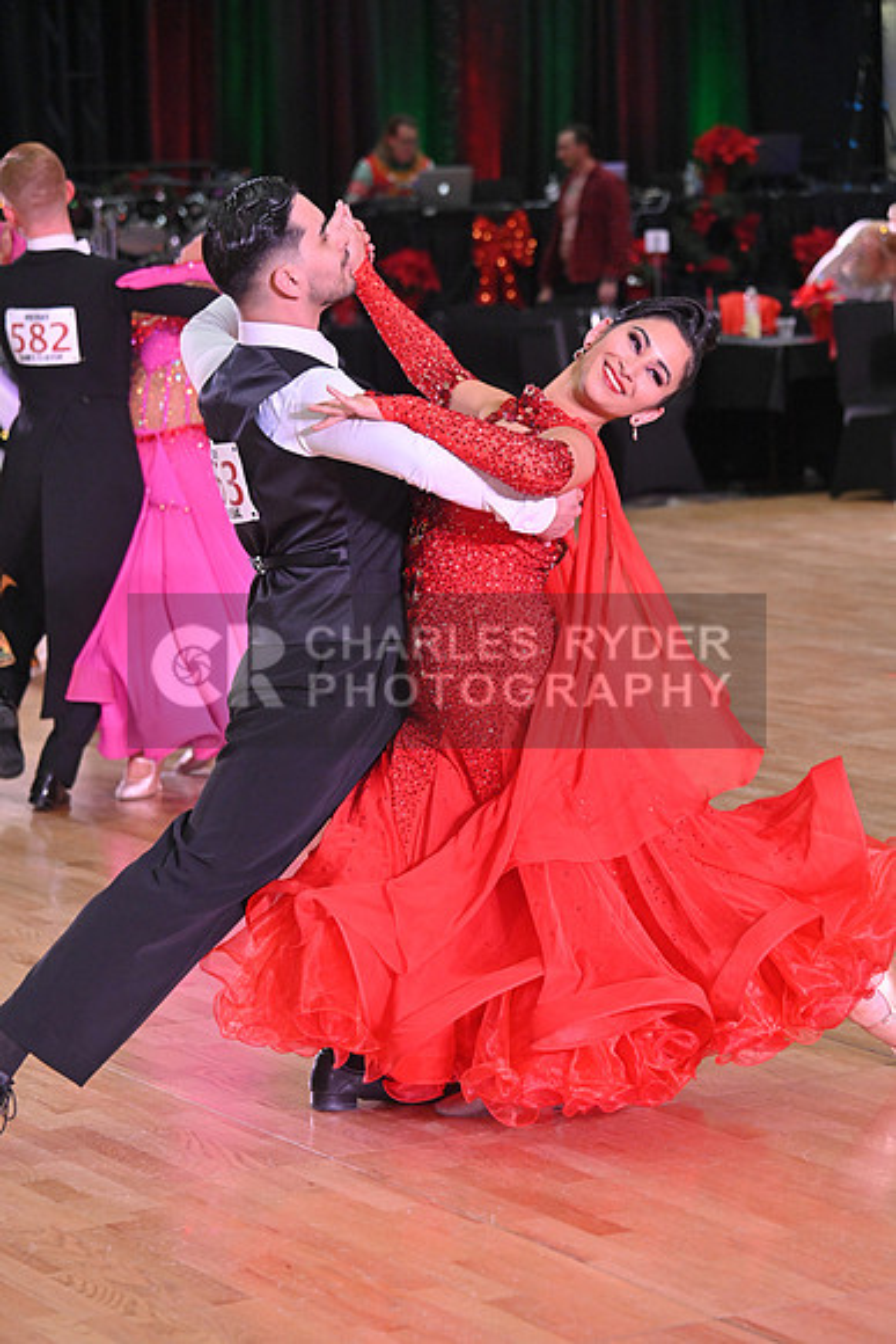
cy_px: 672
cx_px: 448
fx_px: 3917
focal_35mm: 105
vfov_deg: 19.5
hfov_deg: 13.0
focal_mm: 105
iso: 3200
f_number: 5.6
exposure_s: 1/400
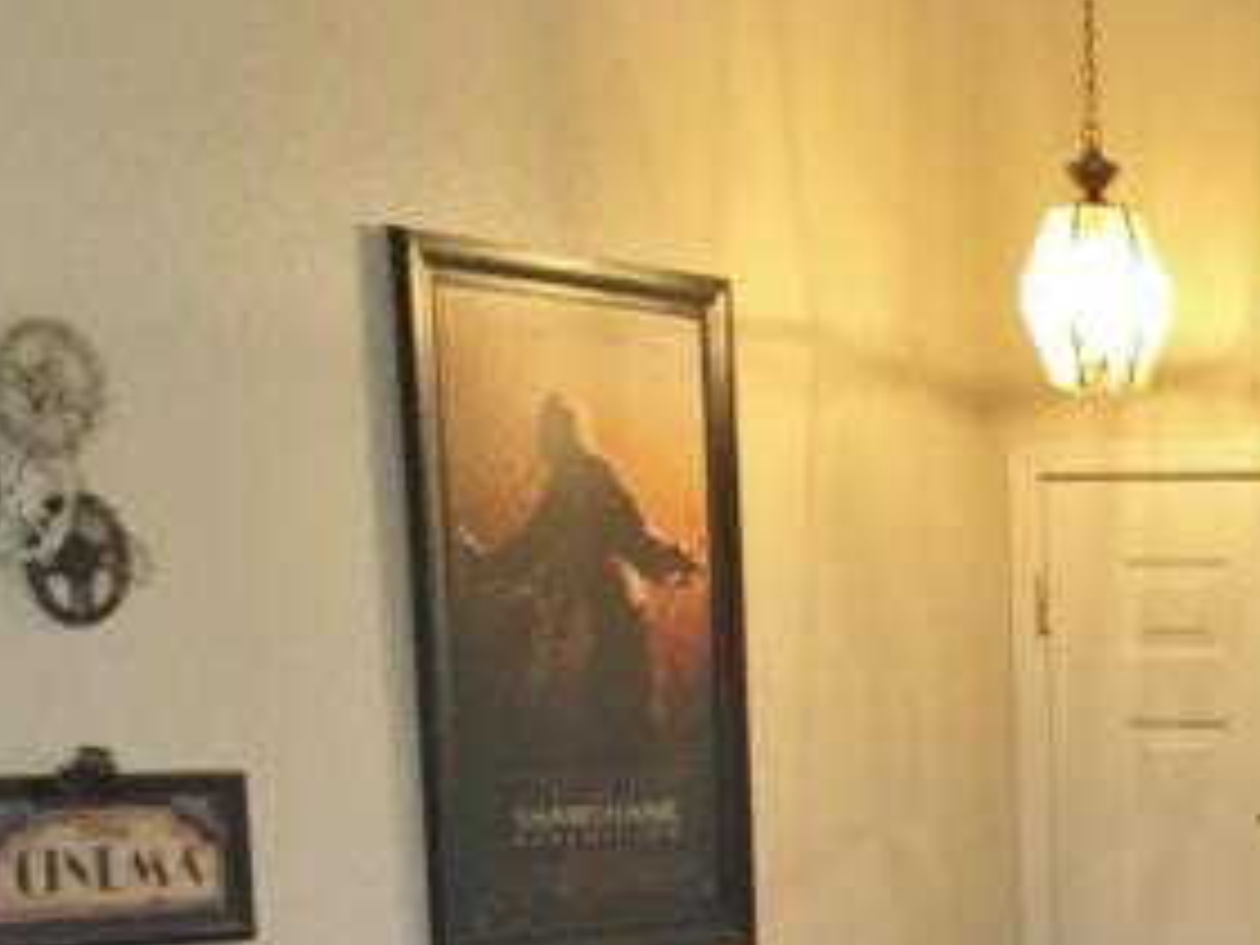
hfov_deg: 17.3
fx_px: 3858
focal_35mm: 106
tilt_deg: -10.9
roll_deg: -0.8
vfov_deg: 13.3
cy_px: 1354
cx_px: 1683
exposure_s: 1/30
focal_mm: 4.15
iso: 100
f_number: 2.2
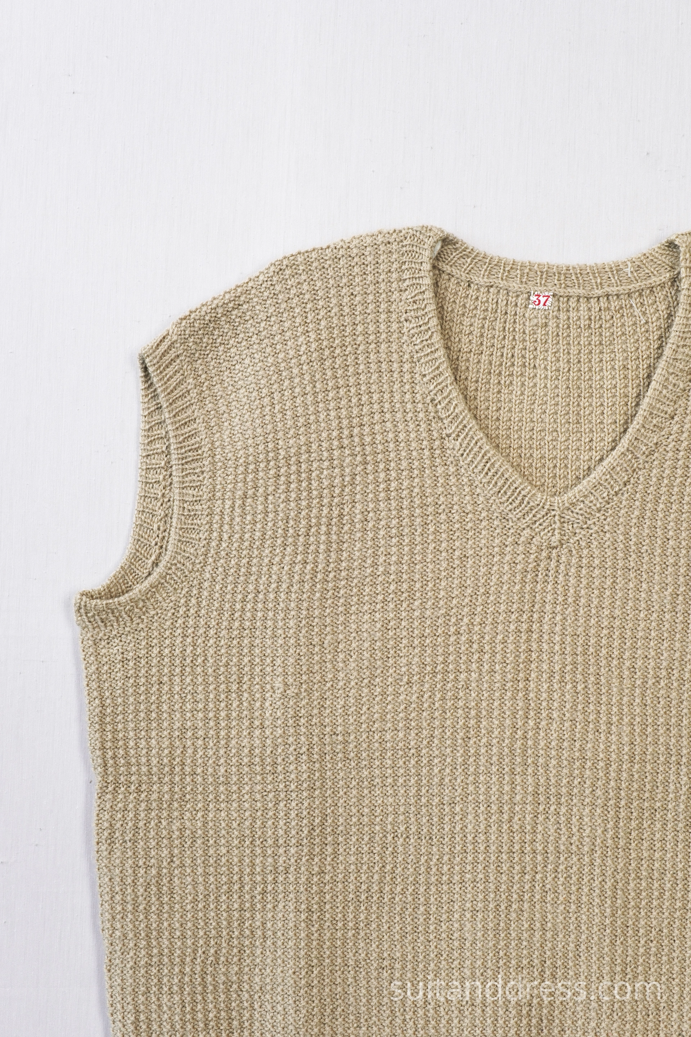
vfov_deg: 41.1
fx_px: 1382
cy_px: 518
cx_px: 346
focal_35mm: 48
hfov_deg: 28.1
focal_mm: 32
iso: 320
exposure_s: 1/60
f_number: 7.1
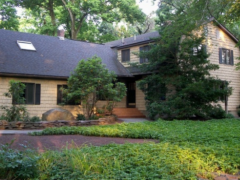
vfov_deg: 28.9
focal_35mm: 50
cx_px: 105
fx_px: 347
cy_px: 63
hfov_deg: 38.1
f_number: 3.2
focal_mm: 7.8
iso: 100
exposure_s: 1/20
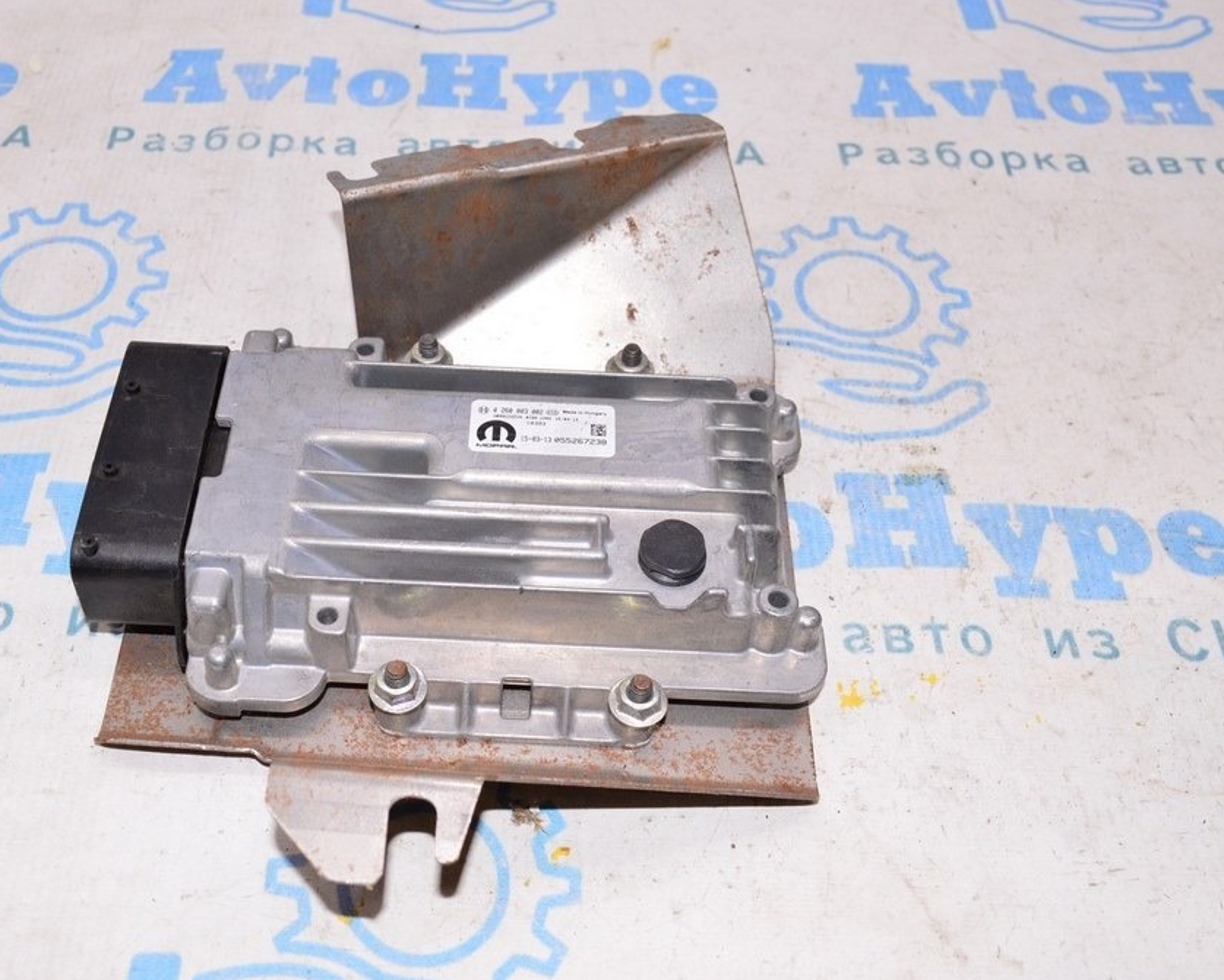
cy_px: 492
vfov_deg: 37.7
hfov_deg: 45.9
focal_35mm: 40
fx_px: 1434
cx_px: 484
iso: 1600
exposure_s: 1/160
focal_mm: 23
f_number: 8
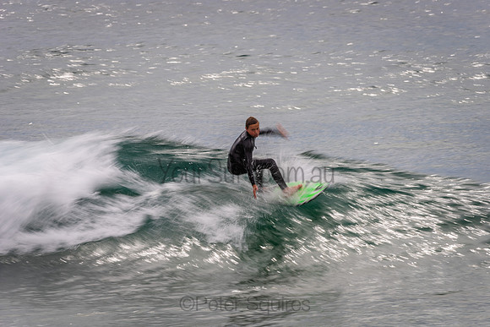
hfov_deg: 4.1
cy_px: 164
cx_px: 245
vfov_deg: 2.8
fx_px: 6807
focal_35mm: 500
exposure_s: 1/20
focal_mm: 500
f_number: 16
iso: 64
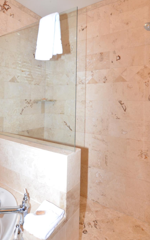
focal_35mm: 25
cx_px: 64
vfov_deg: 71.2
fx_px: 166
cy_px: 99
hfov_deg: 48.5
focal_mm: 11.5
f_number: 4
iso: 560
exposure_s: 1/60
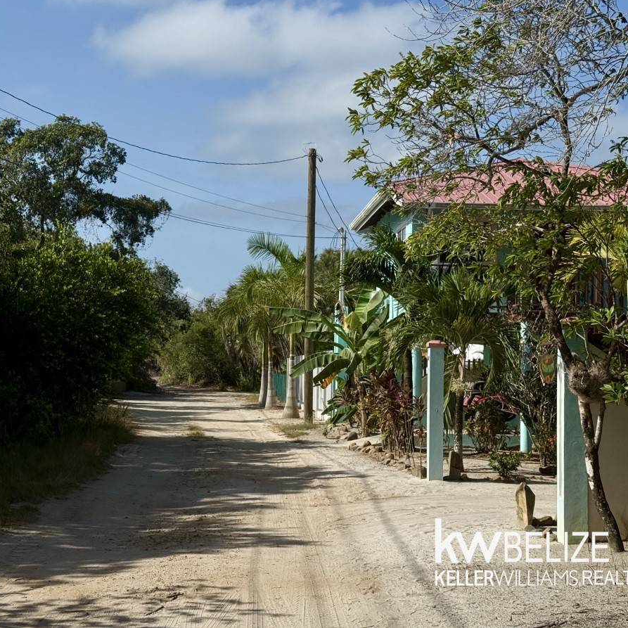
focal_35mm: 57
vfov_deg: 30.0
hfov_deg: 30.0
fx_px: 1170
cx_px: 259
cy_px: 312
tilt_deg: +1.0
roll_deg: -2.2
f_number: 1.78
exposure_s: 1/11364
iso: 64
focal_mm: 6.76
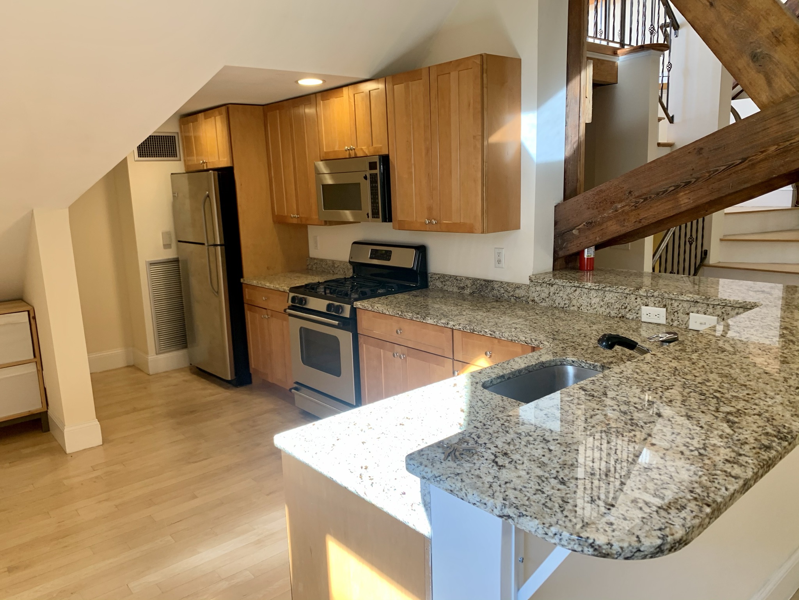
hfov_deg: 67.3
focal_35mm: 26
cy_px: 300
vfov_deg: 53.1
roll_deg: +0.8
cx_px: 400
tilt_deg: -10.1
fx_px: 600
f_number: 1.8
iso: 100
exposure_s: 1/120
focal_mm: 4.25
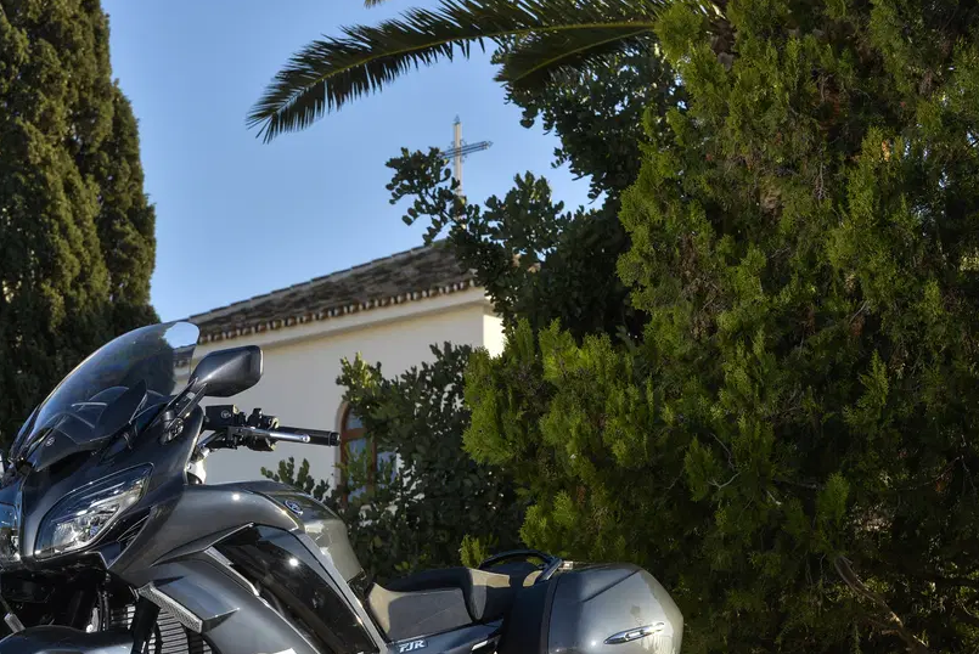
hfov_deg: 14.0
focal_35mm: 146
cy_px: 463
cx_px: 294
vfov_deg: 9.4
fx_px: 3973
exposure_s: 1/200
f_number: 10
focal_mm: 98
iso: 160
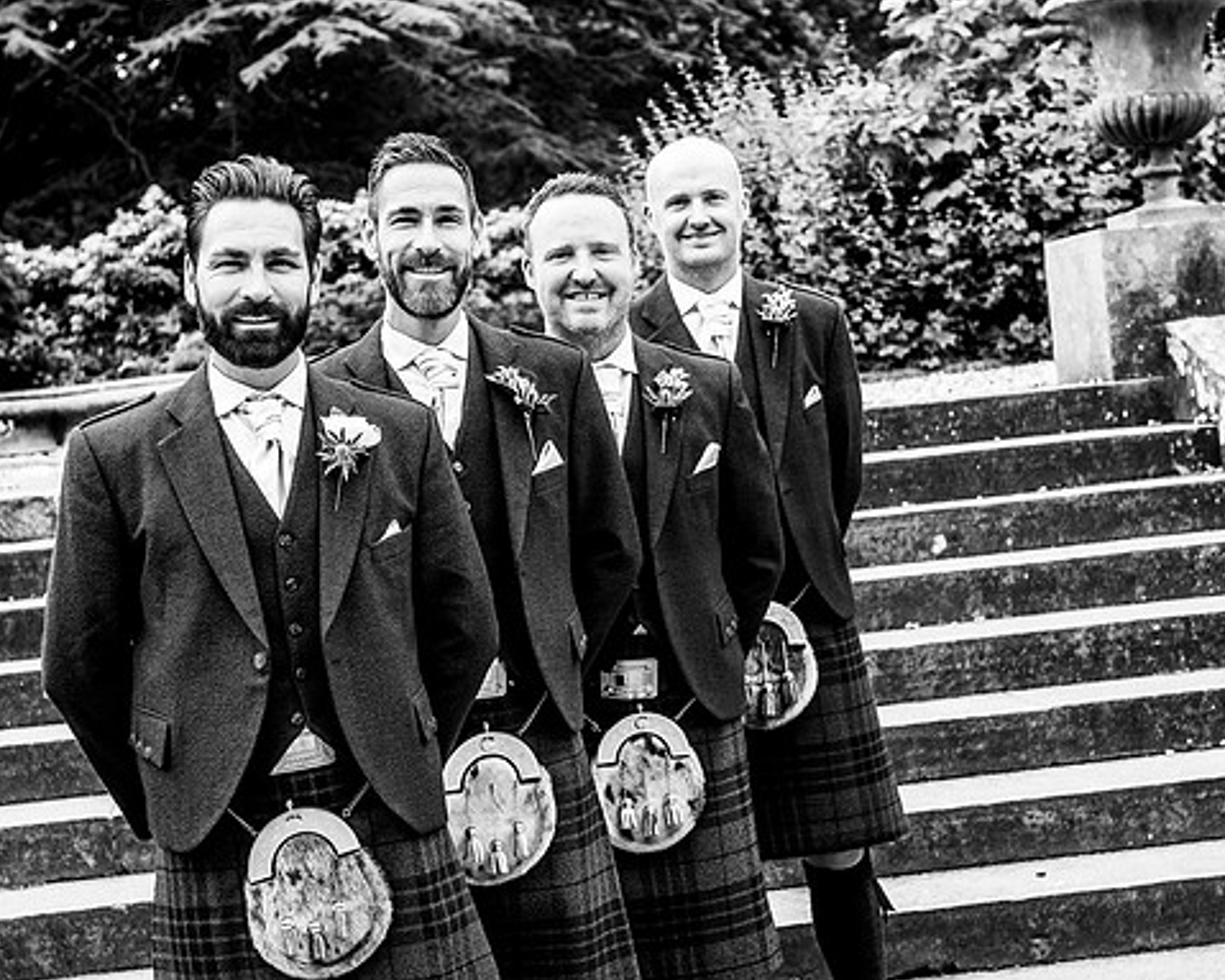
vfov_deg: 18.9
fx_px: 2936
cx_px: 530
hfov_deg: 23.5
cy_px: 416
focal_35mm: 81
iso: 320
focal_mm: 62
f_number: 5.6
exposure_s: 1/400
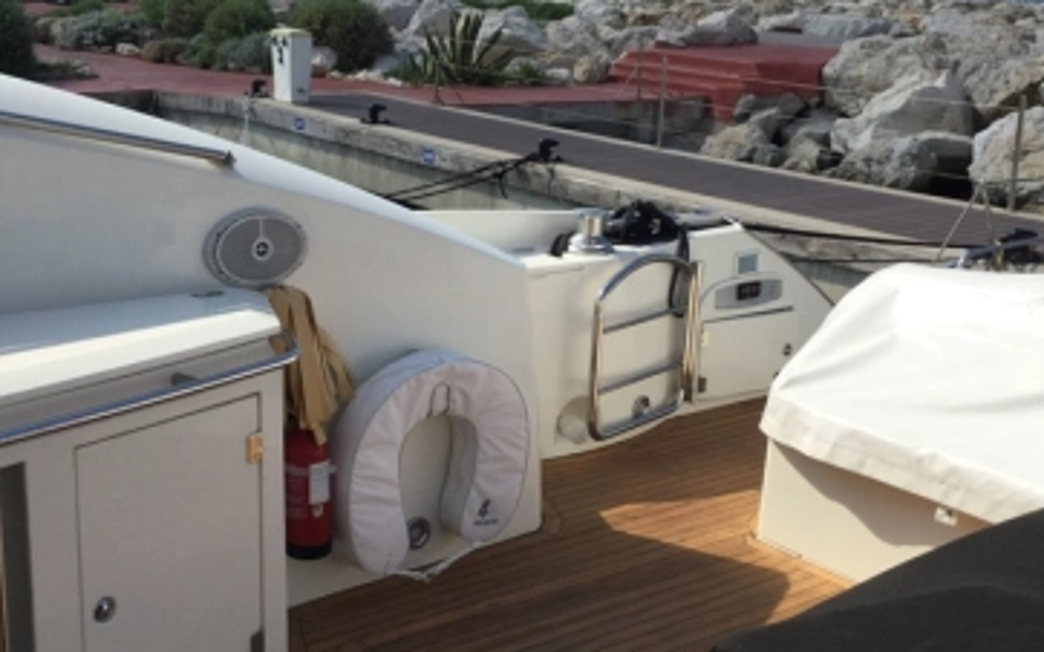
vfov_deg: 25.8
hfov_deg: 40.3
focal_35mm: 50
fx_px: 1422
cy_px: 351
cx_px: 485
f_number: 2.4
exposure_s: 1/1812
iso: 25
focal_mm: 3.3
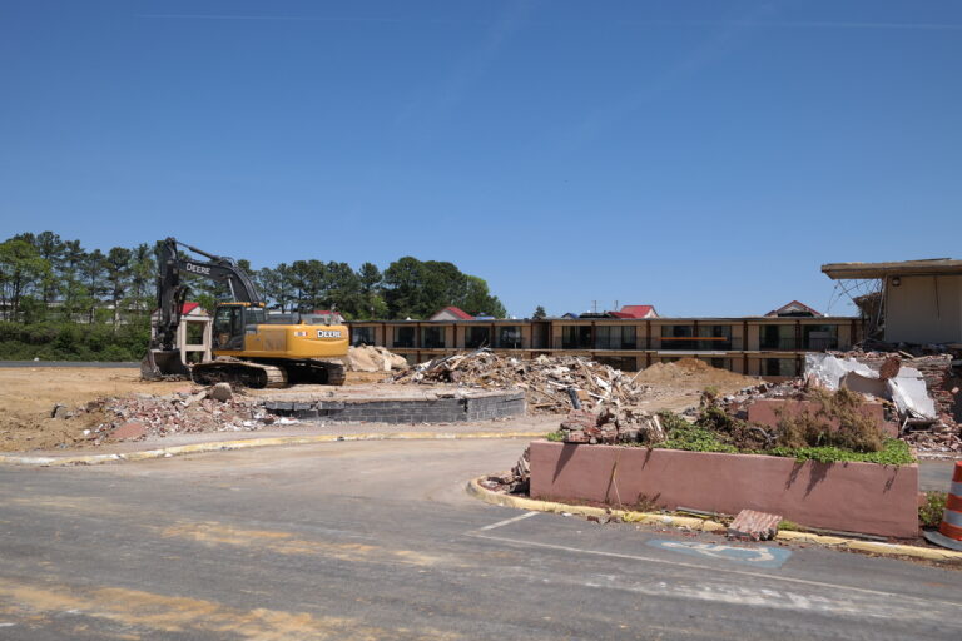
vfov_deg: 43.6
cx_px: 481
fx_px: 802
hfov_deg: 61.9
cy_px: 320
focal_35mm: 30
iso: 100
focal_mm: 20
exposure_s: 1/400
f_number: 7.1
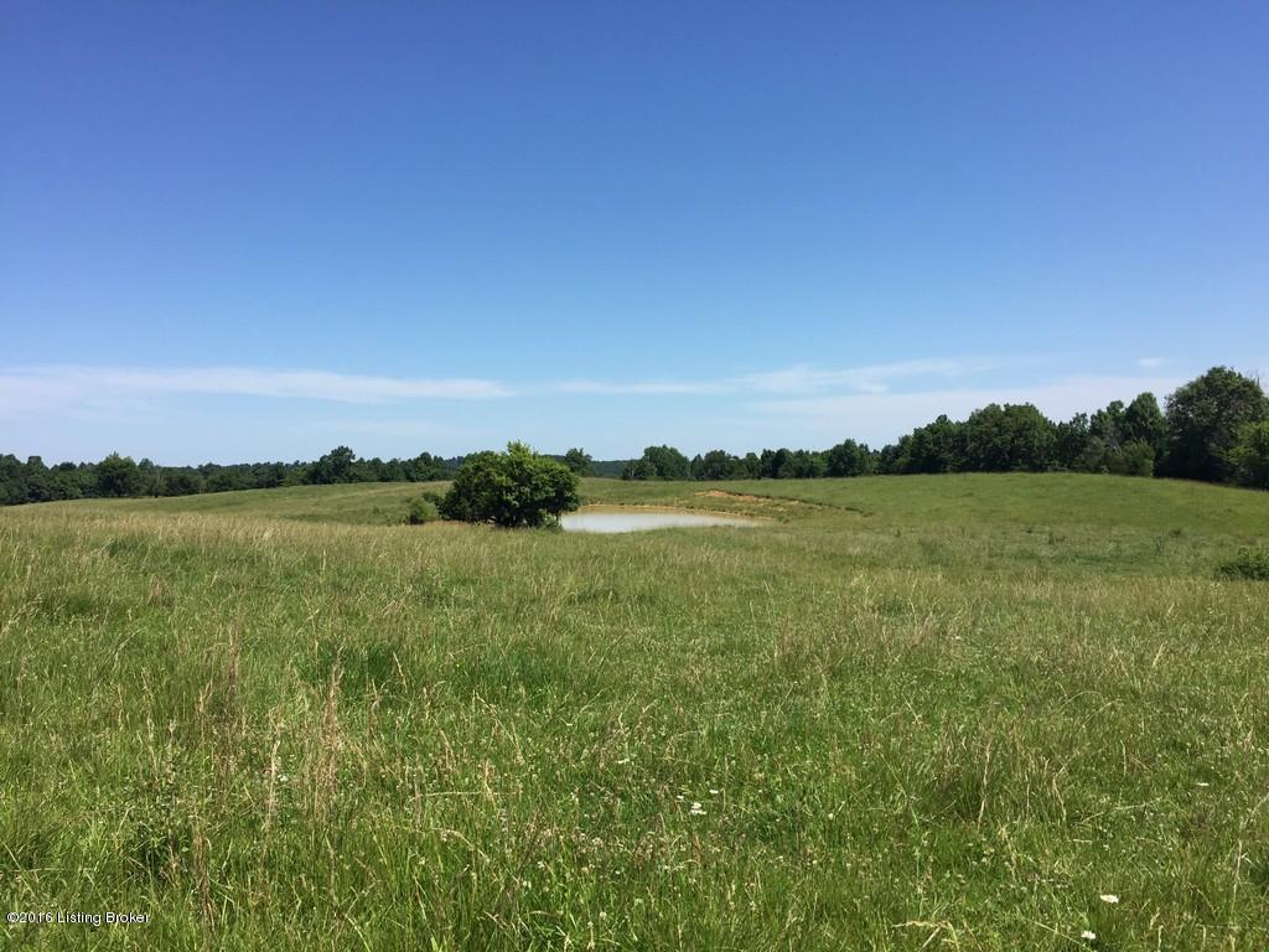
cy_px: 476
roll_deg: +1.3
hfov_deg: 61.7
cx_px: 634
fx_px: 1063
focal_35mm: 29
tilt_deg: -1.1
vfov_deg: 48.2
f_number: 2.2
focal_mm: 4.15
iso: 32
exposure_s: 1/2083
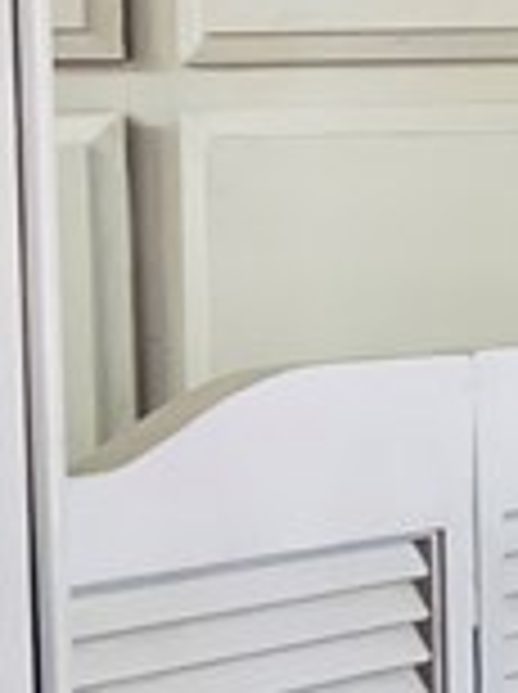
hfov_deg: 6.8
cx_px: 2054
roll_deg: +1.1
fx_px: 3461
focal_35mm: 173
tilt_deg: -1.5
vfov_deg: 11.4
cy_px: 333
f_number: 1.5
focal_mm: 5.7
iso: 125
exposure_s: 1/120
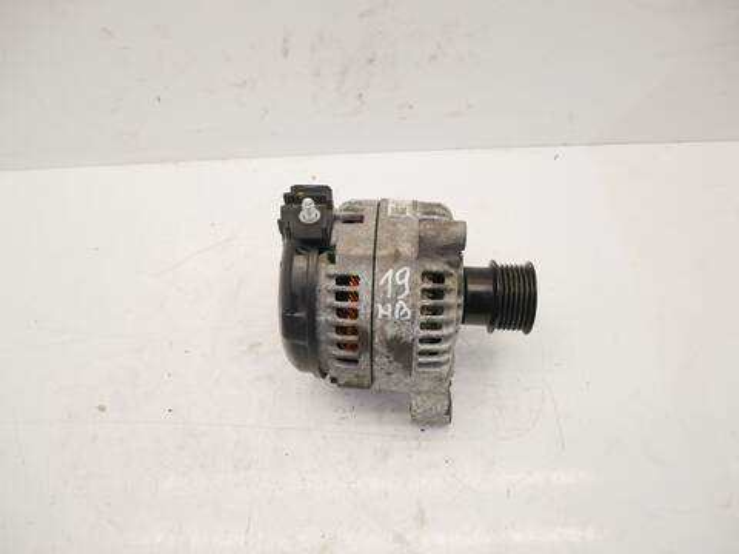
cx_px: 370
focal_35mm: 26
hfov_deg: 67.3
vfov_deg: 53.1
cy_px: 277
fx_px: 555
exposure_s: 1/60
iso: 250
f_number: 3.5
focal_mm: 13
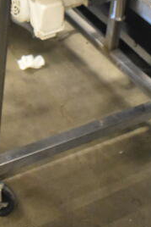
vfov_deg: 19.6
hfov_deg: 14.8
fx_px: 578
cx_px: 41
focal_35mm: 92
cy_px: -100
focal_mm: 18
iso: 5000
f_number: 3.5
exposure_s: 1/30
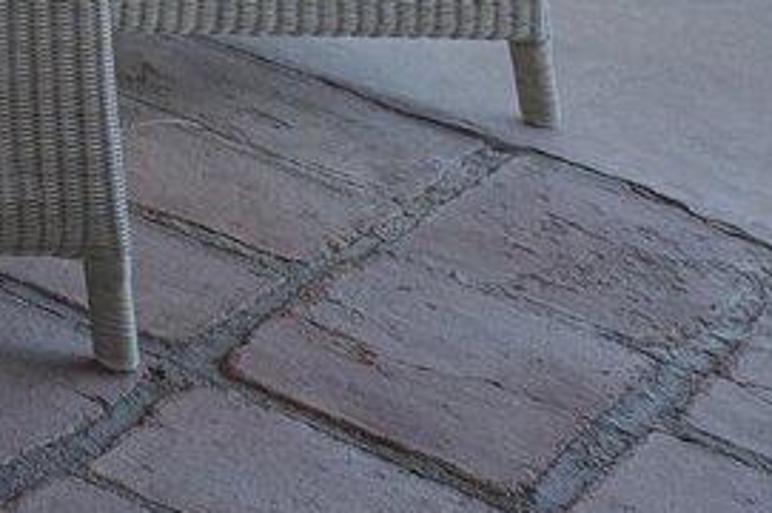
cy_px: -1181
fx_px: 2624
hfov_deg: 10.9
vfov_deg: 8.6
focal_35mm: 123
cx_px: -1570
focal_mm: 16.2
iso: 400
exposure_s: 1/20
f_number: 8
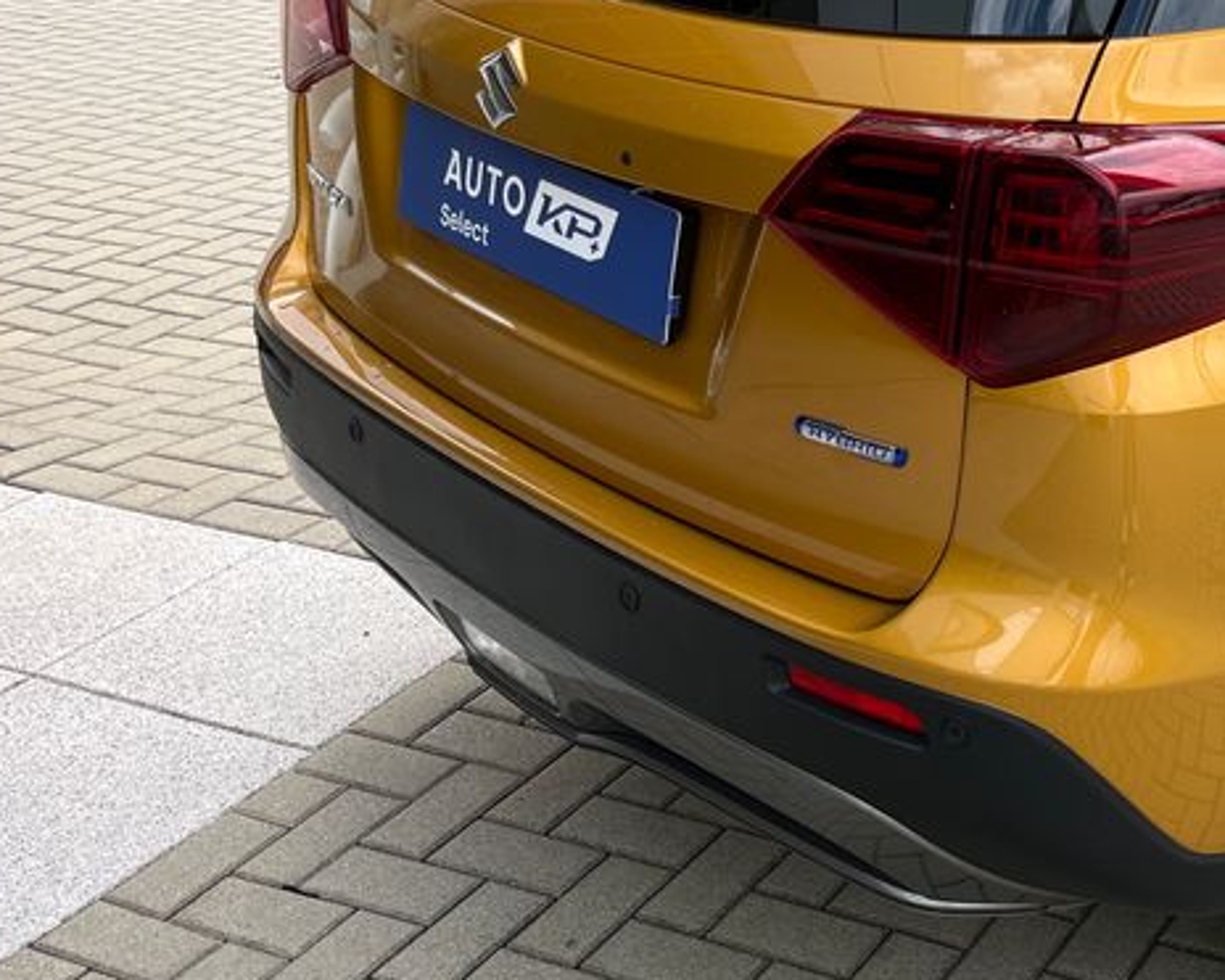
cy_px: 314
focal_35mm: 56
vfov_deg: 26.9
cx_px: 1320
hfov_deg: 30.4
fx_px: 2030
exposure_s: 1/1422
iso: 50
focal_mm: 5.1
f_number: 1.6
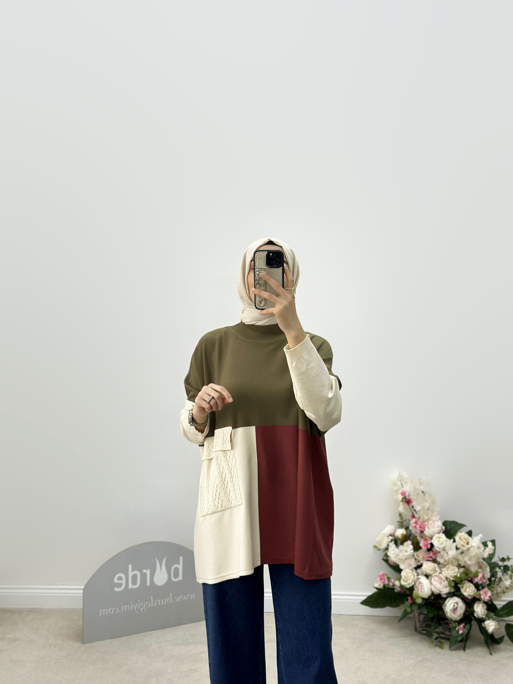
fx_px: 948
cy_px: 342
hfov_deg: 30.3
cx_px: 256
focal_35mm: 48
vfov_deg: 39.7
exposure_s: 1/298
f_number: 1.78
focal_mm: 6.86
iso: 80
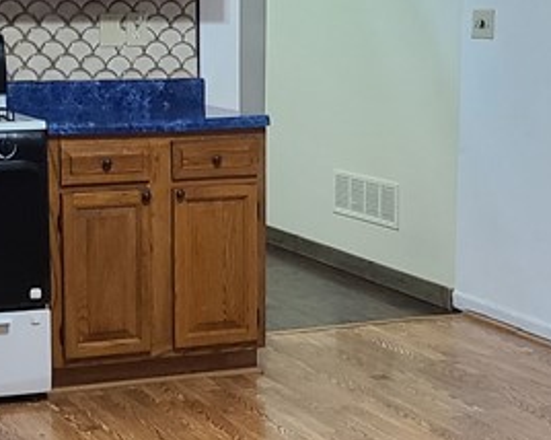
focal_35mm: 97
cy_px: 222
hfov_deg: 19.8
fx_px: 1581
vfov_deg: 15.8
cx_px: 234
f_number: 1.8
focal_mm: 5.4
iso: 640
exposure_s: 1/39
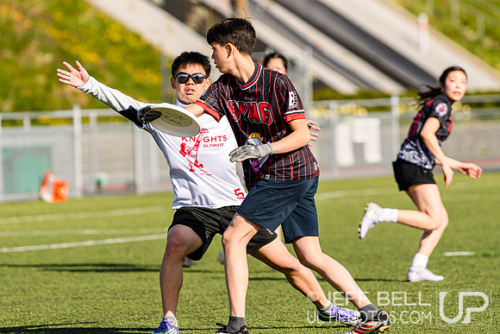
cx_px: 250
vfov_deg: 3.8
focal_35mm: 365
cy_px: 114
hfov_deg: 5.6
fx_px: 5074
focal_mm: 185
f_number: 3.2
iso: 160
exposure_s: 1/2500
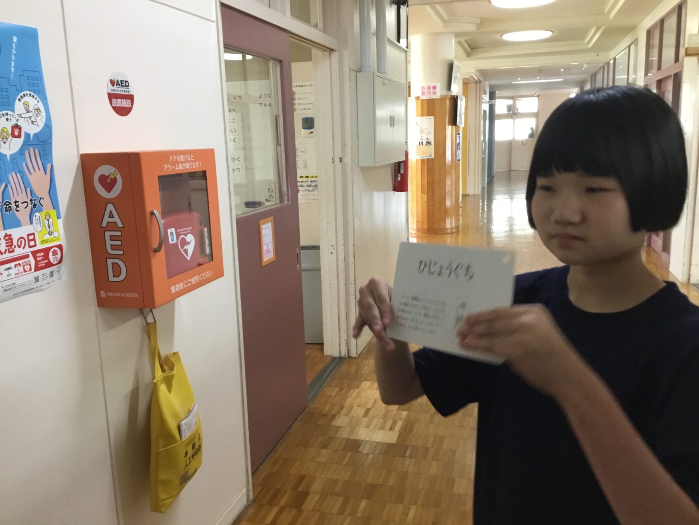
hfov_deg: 58.4
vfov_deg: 45.4
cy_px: 262
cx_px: 350
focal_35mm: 31
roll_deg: +0.2
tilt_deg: -10.2
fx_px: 626
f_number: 2.4
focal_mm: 3.3
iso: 200
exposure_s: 1/33
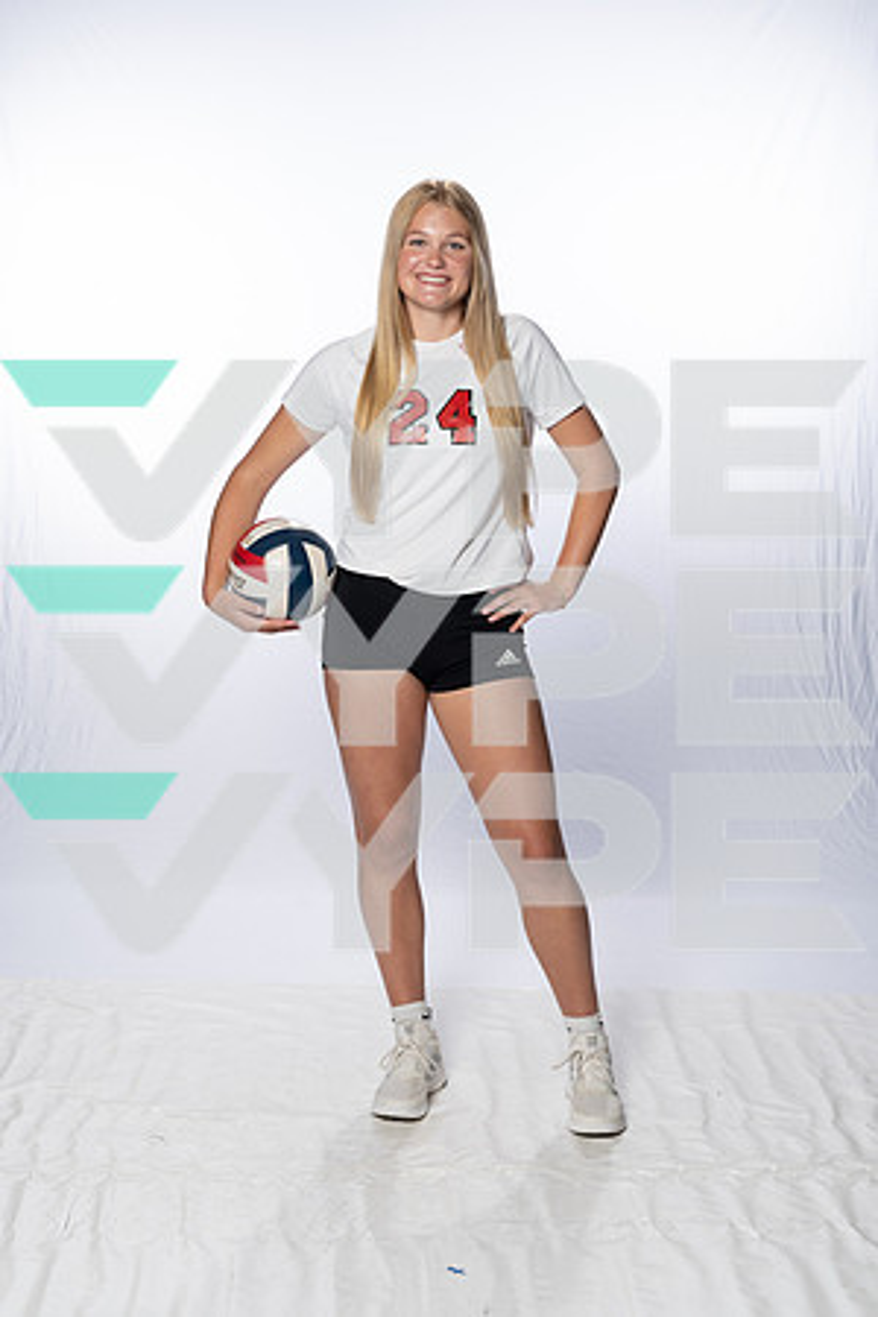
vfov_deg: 38.2
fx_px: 1902
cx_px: 439
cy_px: 658
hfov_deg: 26.0
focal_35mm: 52
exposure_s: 1/250
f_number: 8
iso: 640
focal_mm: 52
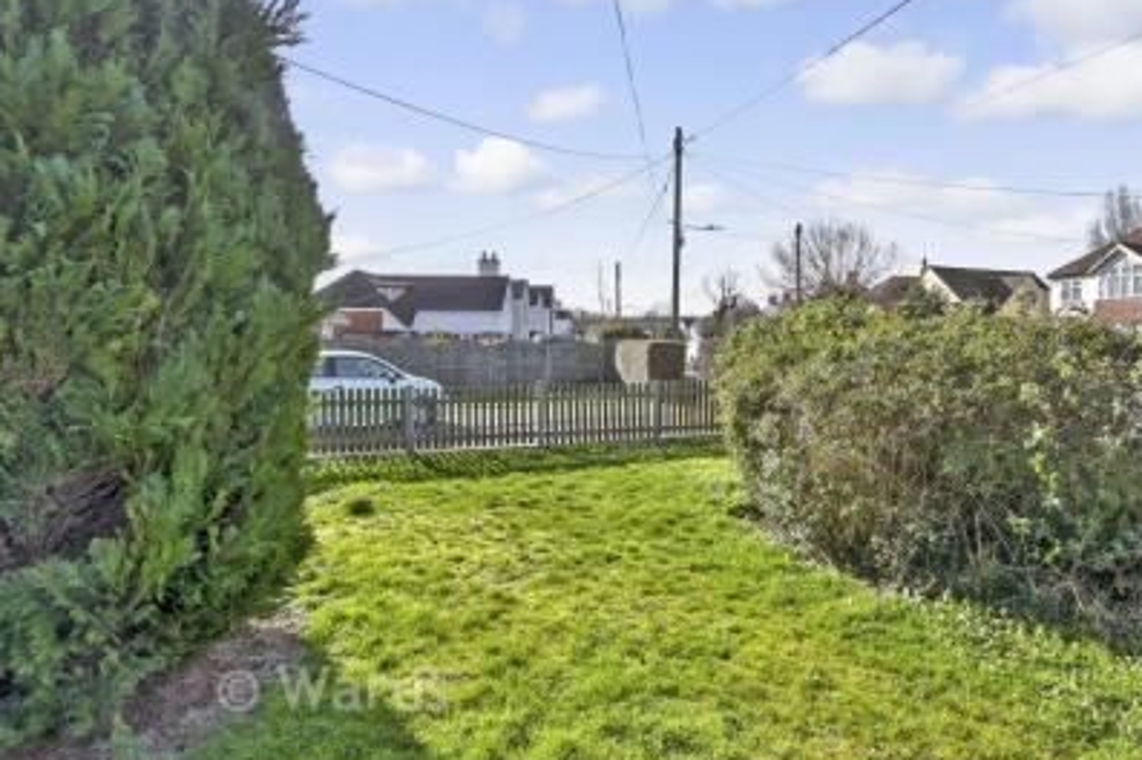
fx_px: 571
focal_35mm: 18
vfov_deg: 67.3
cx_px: 662
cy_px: 376
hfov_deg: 89.3
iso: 160
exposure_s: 1/200
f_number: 6.3
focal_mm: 10
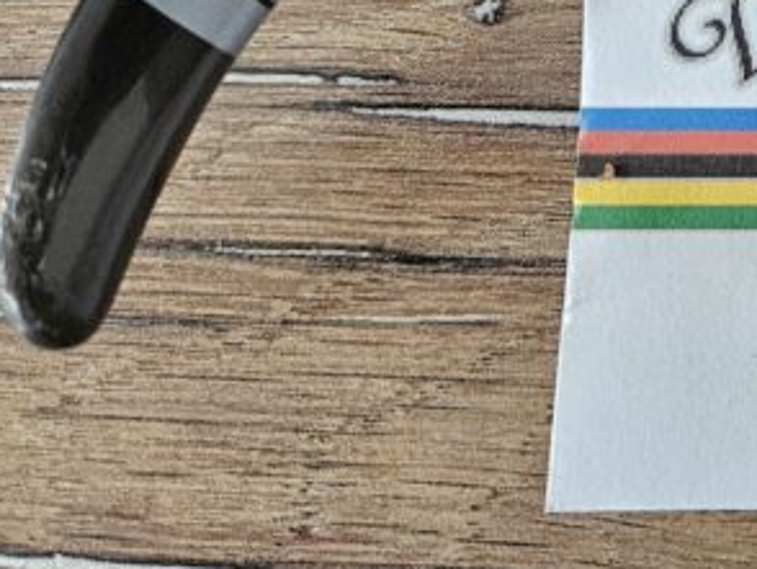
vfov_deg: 16.1
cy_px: -404
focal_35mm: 80
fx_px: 1751
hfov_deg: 21.1
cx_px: 1097
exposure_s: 1/100
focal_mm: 5.4
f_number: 1.8
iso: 800
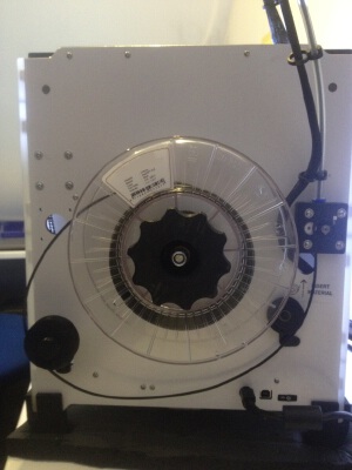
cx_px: 176
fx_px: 475
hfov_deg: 40.7
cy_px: 235
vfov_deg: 52.6
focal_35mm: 35
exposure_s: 1/15
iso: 400
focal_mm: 4.28
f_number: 2.4
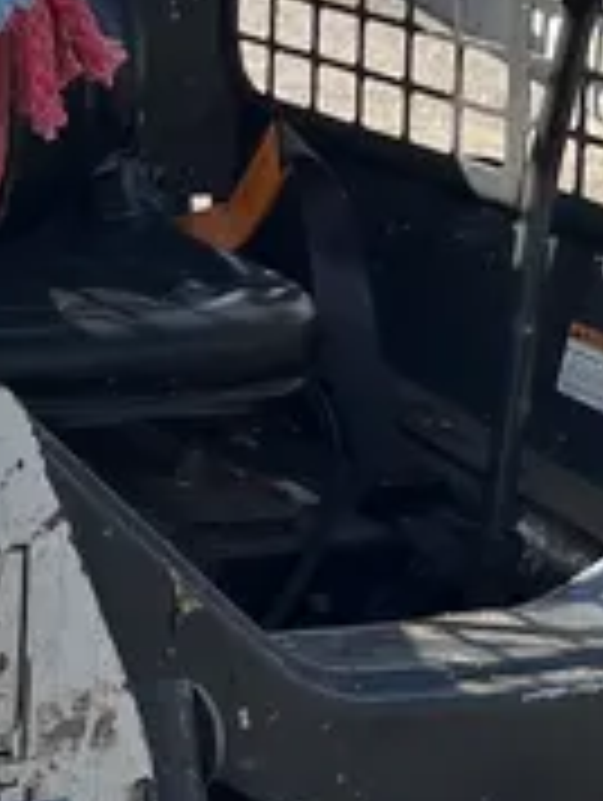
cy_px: 641
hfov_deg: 13.1
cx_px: -315
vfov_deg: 18.2
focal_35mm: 107
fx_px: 2479
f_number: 1.6
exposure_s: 1/1623
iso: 50
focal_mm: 5.1
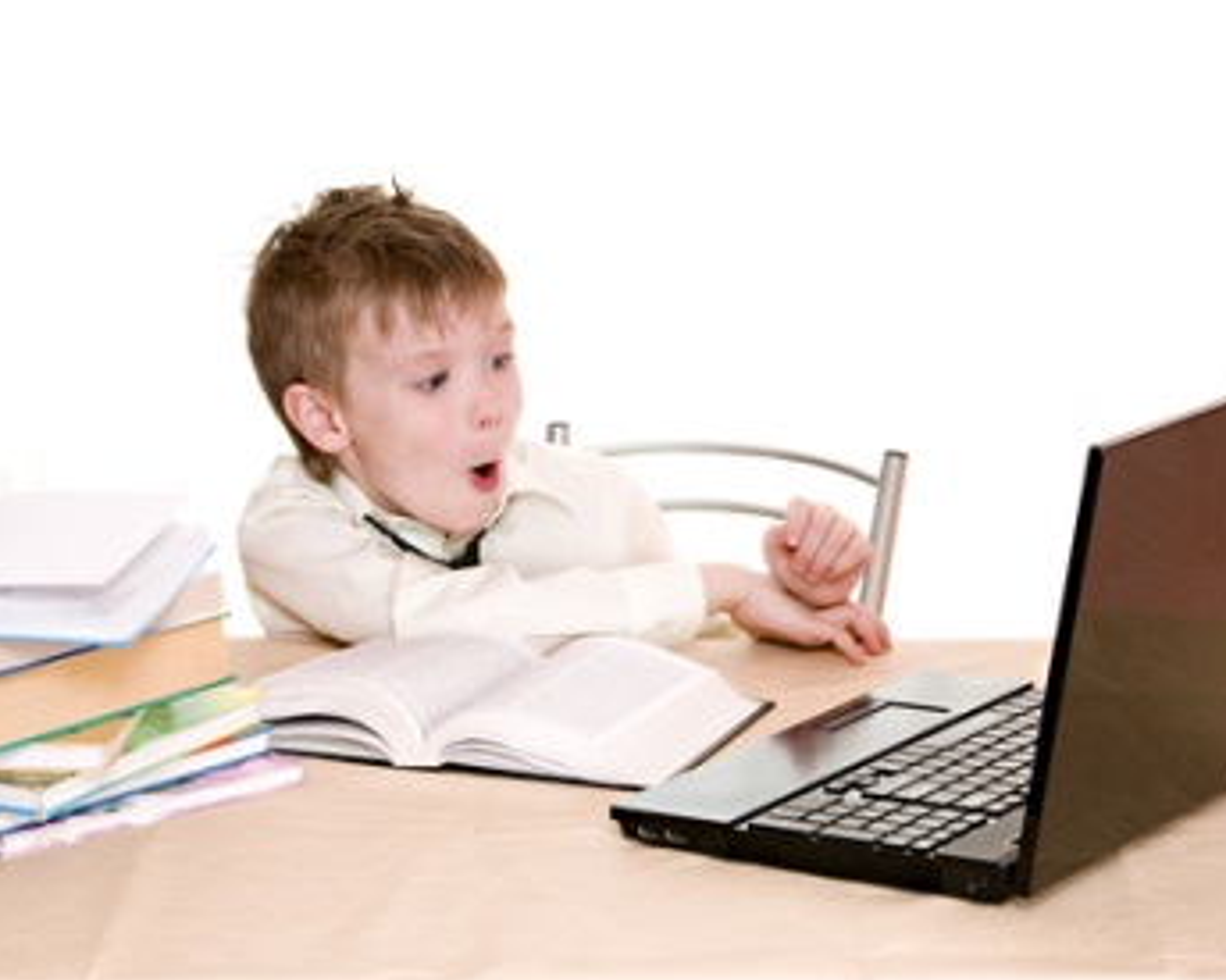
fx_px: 4047
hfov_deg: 17.2
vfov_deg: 13.8
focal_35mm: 112
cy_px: 490
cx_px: 681
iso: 200
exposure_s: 1/200
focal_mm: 65
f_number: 8
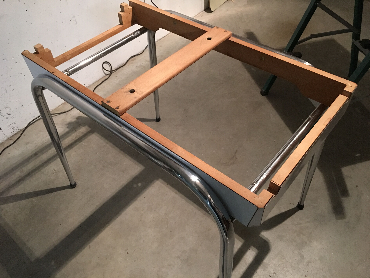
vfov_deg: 48.2
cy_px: 139
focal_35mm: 29
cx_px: 185
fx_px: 310
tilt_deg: -47.0
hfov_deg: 61.7
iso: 125
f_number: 2.2
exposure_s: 1/8
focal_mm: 4.15
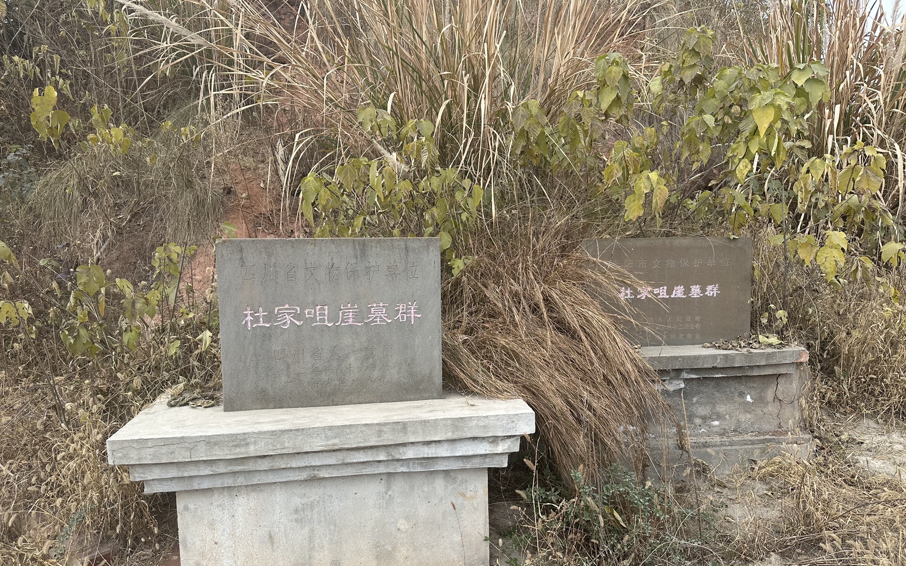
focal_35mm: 26
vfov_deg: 47.5
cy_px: 310
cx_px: 460
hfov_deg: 70.4
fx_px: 642
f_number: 1.78
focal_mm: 6.86
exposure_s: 1/756
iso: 80
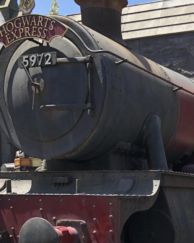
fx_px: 495
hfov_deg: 21.5
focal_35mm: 69
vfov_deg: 25.8
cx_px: 187
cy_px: 254
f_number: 1.8
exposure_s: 1/813
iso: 20
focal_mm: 3.99
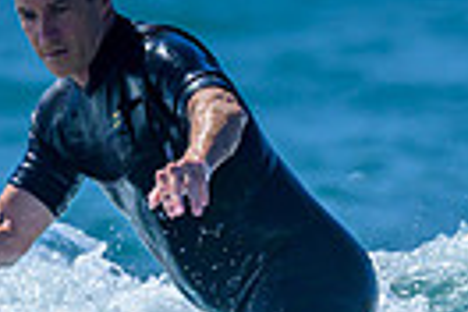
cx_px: 283
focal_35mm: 4845
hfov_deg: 0.4
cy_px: 481
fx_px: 62980
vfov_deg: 0.3
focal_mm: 800
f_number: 6.3
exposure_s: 1/2500
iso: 220
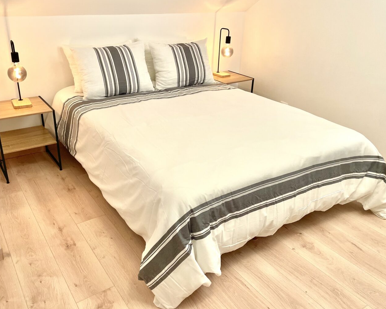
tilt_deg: -24.1
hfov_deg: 57.1
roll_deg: -1.7
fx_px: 354
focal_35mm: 31
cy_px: 145
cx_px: 178
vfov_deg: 47.1
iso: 100
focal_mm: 4.2
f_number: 1.6
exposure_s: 1/100
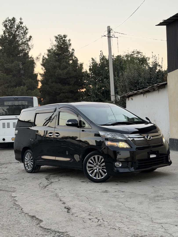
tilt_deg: +0.7
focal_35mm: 48
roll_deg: +1.7
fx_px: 329
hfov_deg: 30.3
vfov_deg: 39.7
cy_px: 118
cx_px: 89
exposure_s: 1/220
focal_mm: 6.76
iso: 200
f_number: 1.78
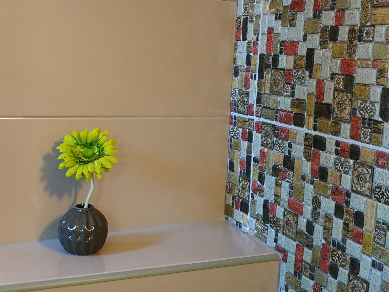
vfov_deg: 30.3
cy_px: 146
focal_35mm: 48
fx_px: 539
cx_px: 194
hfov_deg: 39.7
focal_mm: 3.95
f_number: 2.2
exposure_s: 1/24
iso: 320
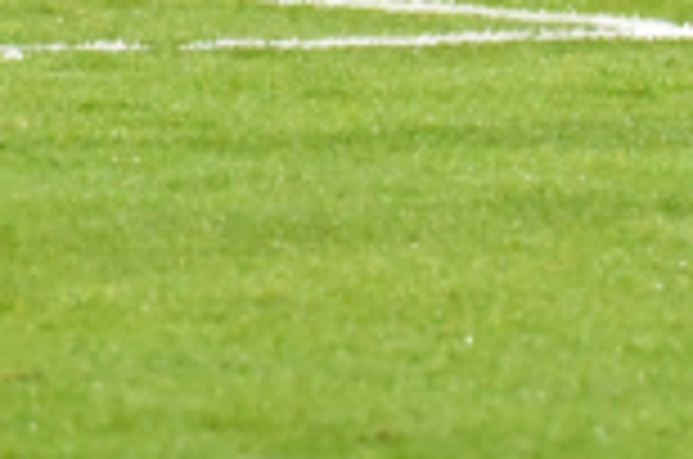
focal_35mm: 765
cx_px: 1058
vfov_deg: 1.8
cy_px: -650
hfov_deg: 2.7
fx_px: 14696
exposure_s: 1/1000
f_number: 4
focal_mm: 98
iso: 8000
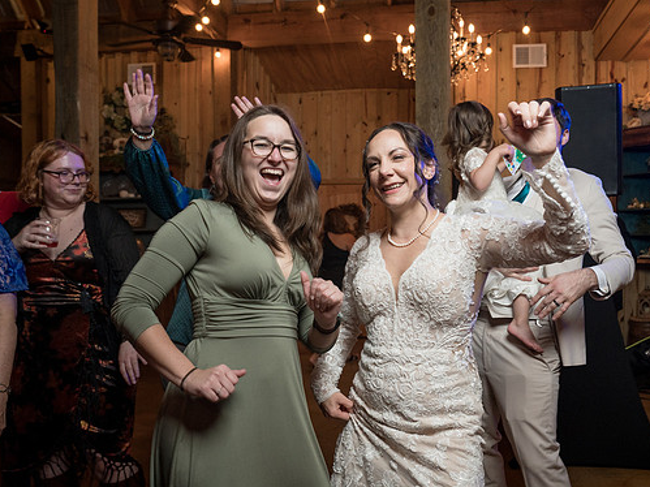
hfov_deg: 59.6
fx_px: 563
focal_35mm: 30
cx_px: 382
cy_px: 270
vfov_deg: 46.7
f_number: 4
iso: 2000
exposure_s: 1/100
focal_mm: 24
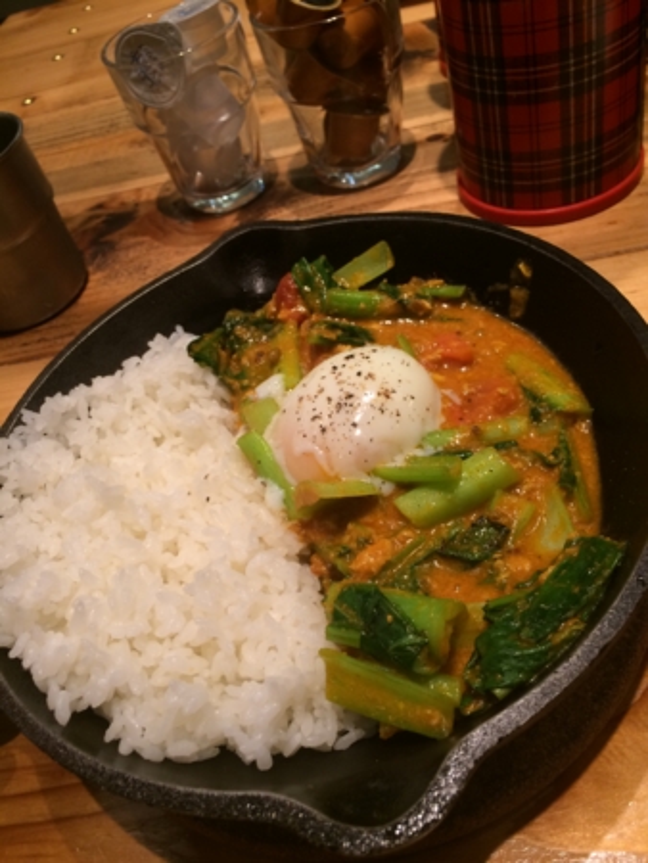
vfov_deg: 61.6
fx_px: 723
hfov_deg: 48.3
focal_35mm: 29
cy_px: 432
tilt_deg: -45.4
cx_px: 324
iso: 40
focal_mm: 4.15
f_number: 2.2
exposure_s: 1/33
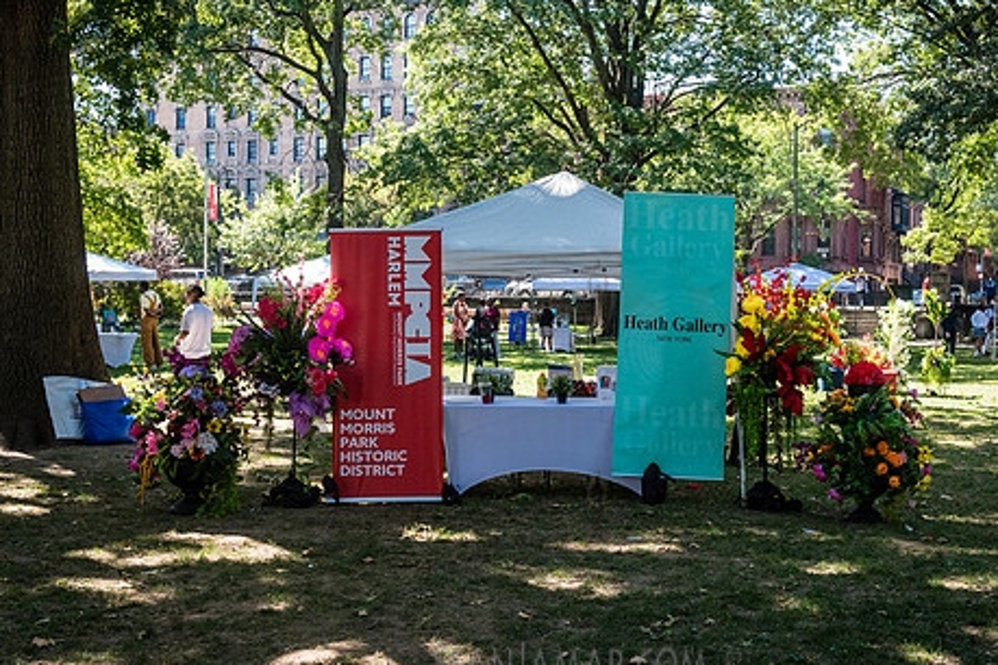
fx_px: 1331
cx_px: 596
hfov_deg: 40.9
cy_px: 297
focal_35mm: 48
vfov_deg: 28.1
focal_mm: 38
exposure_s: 1/1000
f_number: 5
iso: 2000
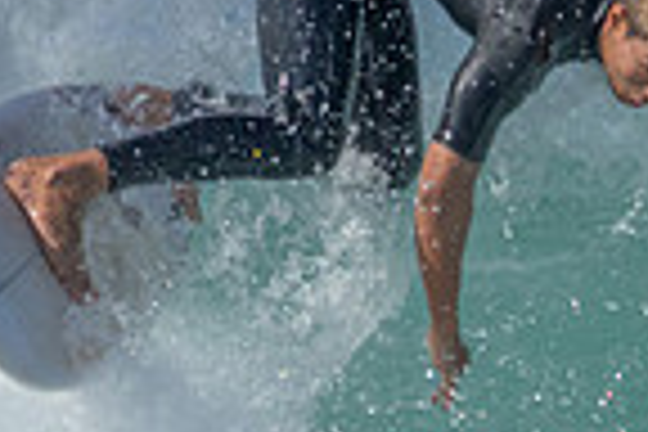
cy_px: 547
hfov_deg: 0.6
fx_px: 58099
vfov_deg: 0.4
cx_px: 612
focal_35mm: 3228
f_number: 11
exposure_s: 1/2000
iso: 2200
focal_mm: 800
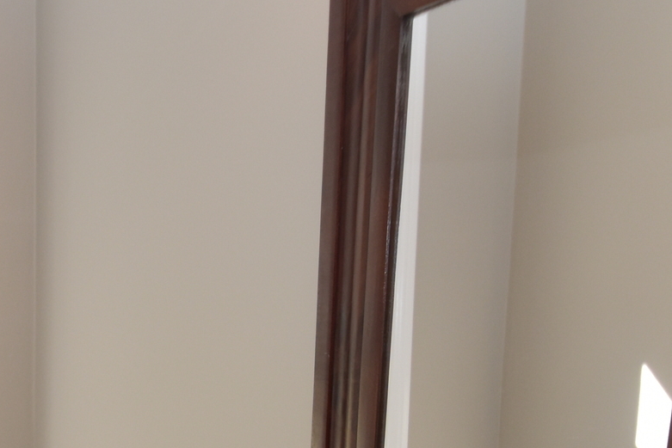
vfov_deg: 19.8
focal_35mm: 59
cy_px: 682
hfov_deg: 32.5
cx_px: 90
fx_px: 1101
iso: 320
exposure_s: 1/125
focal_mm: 10
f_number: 5.6
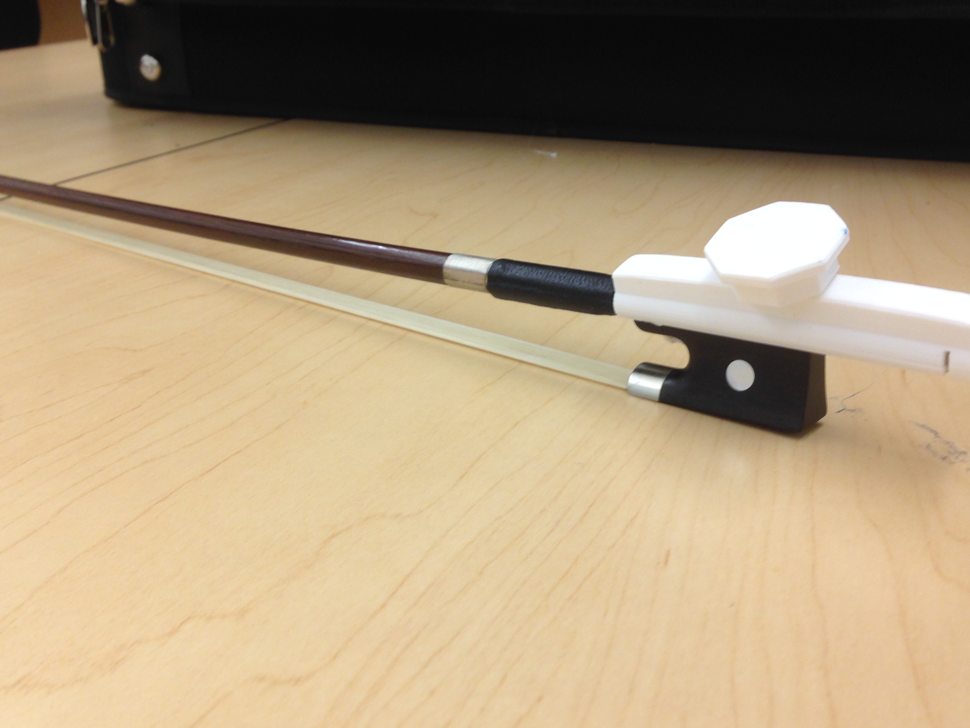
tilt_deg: -20.5
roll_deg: +0.4
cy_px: 356
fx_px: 1121
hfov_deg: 46.8
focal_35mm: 40
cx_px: 503
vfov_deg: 36.0
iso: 50
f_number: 2.4
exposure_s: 1/20
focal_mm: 4.12
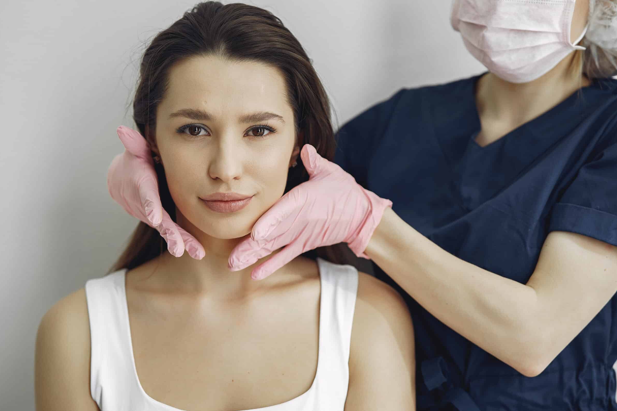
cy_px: 215
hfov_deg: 22.4
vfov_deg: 15.0
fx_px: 1560
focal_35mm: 91
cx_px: 302
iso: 160
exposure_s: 1/250
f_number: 2.2
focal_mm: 85
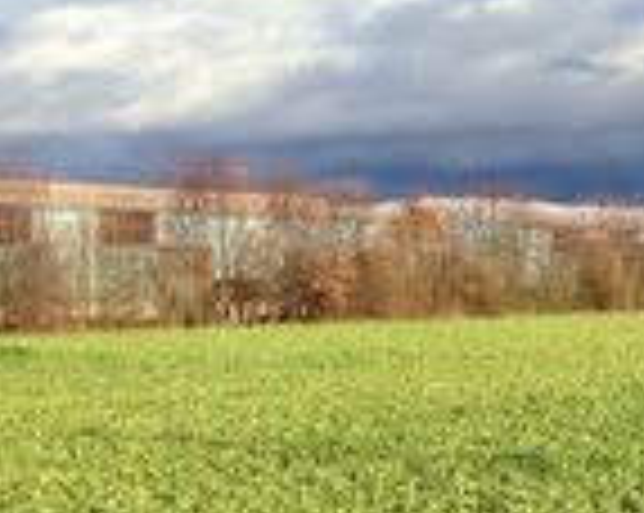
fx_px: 2912
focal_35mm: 153
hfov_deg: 12.3
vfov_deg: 10.0
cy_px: 14
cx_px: 788
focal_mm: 4.28
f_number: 2.4
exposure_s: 1/920
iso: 50
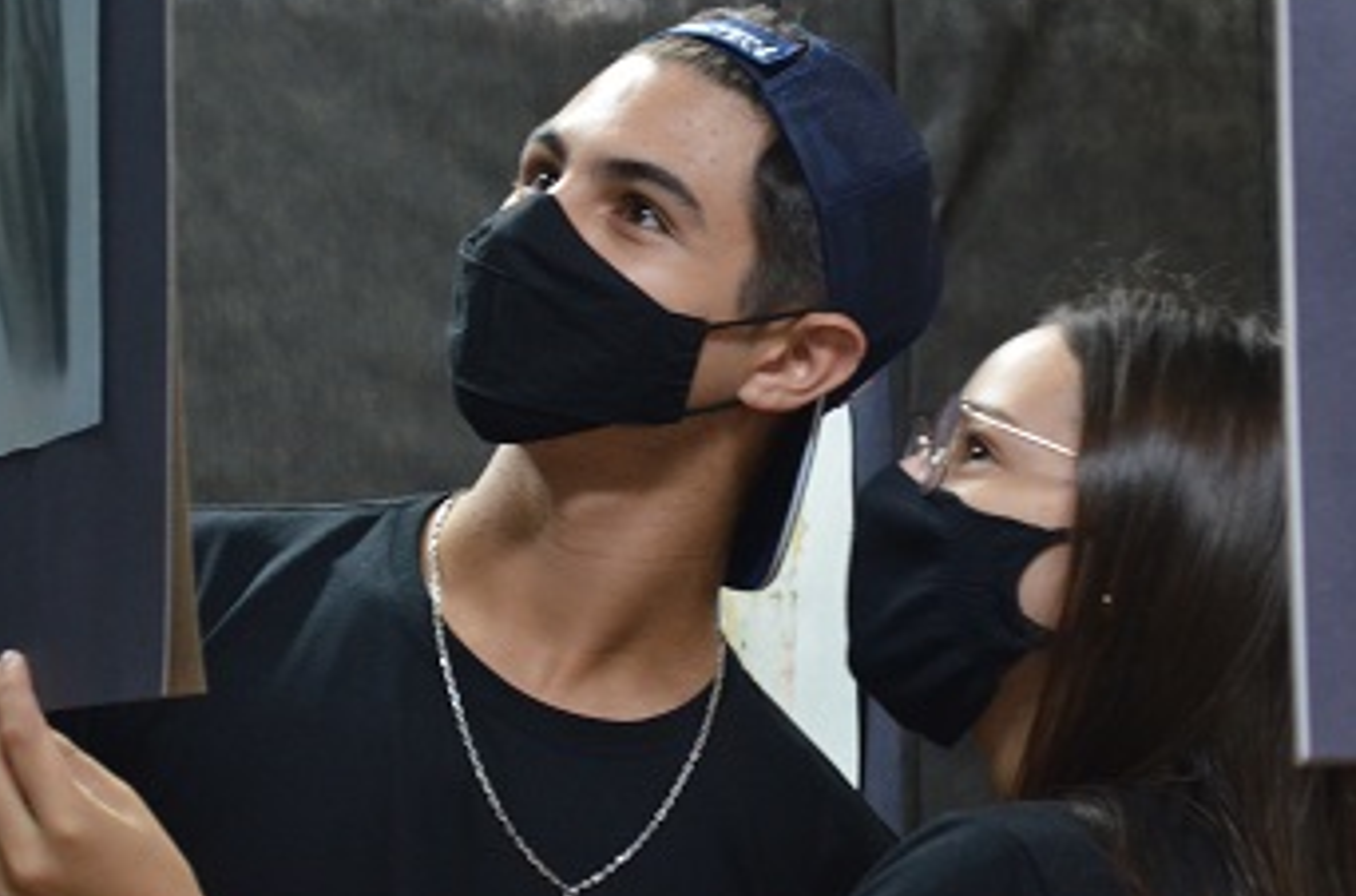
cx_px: 619
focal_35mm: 121
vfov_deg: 11.3
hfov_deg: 17.0
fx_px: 4535
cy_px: 406
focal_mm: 55
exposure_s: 1/30
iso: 1800
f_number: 5.6
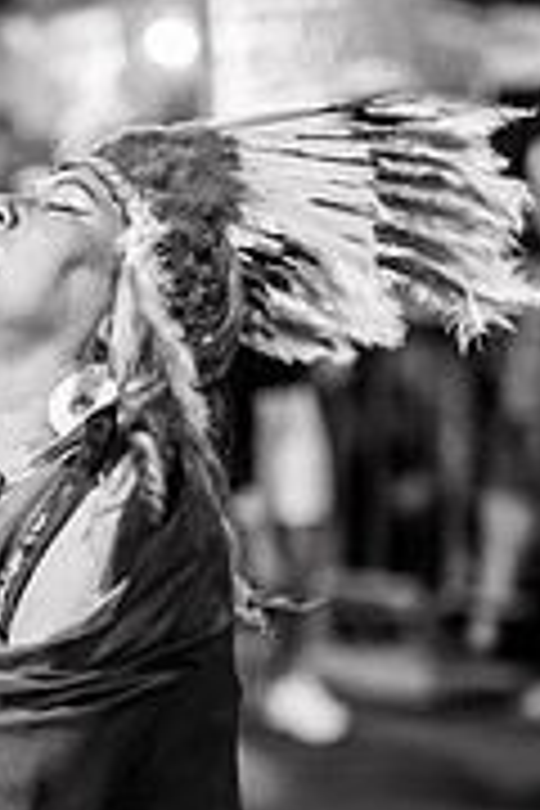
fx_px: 2812
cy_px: 536
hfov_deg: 10.8
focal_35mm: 125
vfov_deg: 16.4
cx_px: -32
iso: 2000
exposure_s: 1/320
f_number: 1.2
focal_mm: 50
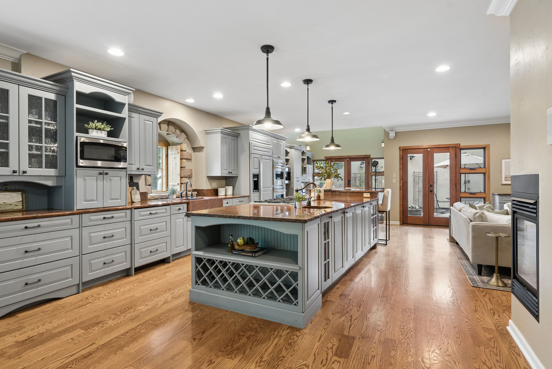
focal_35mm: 18
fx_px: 276
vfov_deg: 67.5
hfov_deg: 90.0
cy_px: 184
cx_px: 276
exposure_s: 1/6
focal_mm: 18
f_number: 9
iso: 640
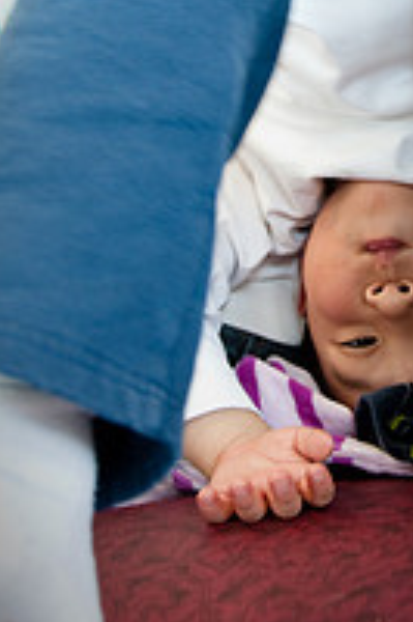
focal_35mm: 81
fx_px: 1396
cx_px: 359
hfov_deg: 16.6
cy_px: 87
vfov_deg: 24.5
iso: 800
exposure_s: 1/30
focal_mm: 24
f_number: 3.8
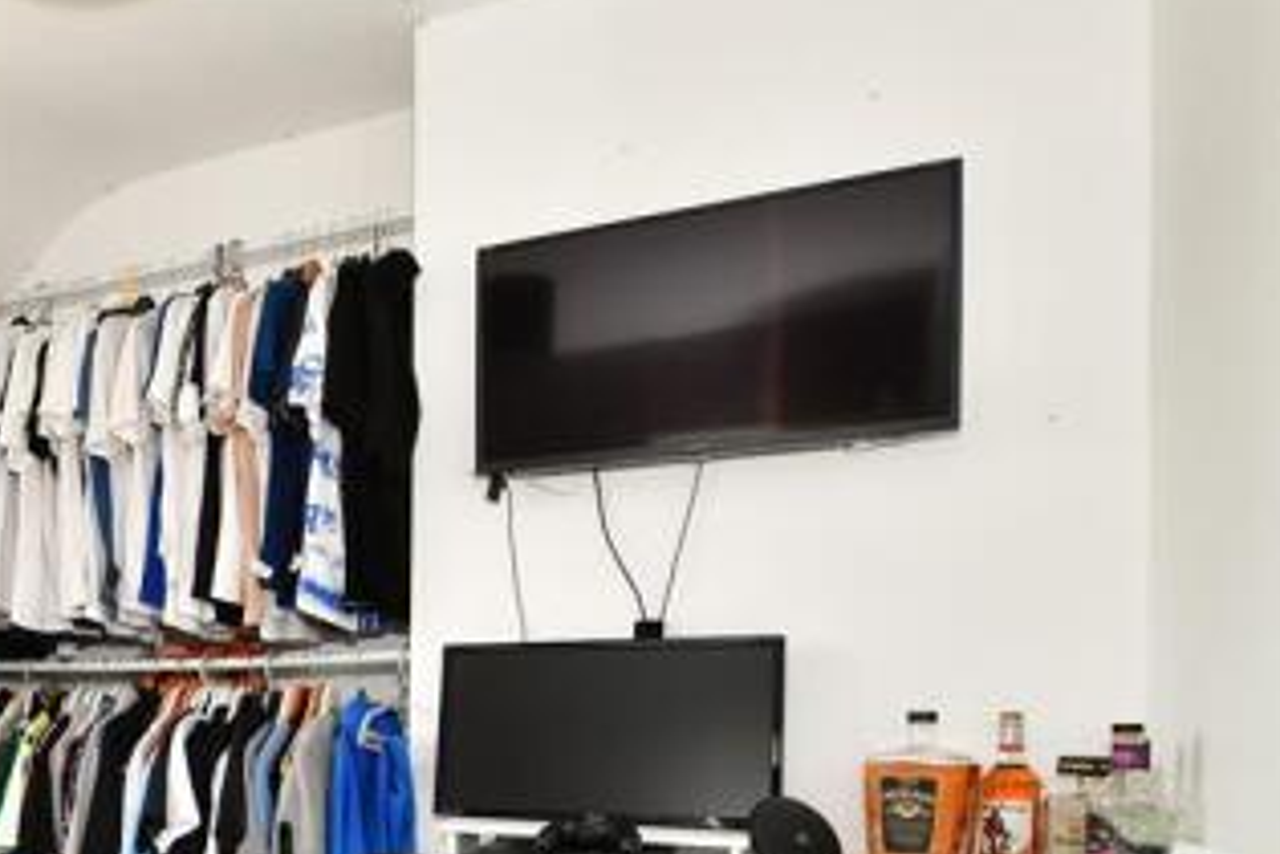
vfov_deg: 25.3
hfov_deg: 34.4
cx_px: -24
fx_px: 1849
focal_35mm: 52
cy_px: 734
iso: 250
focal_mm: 17
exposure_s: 1/4
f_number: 5.6
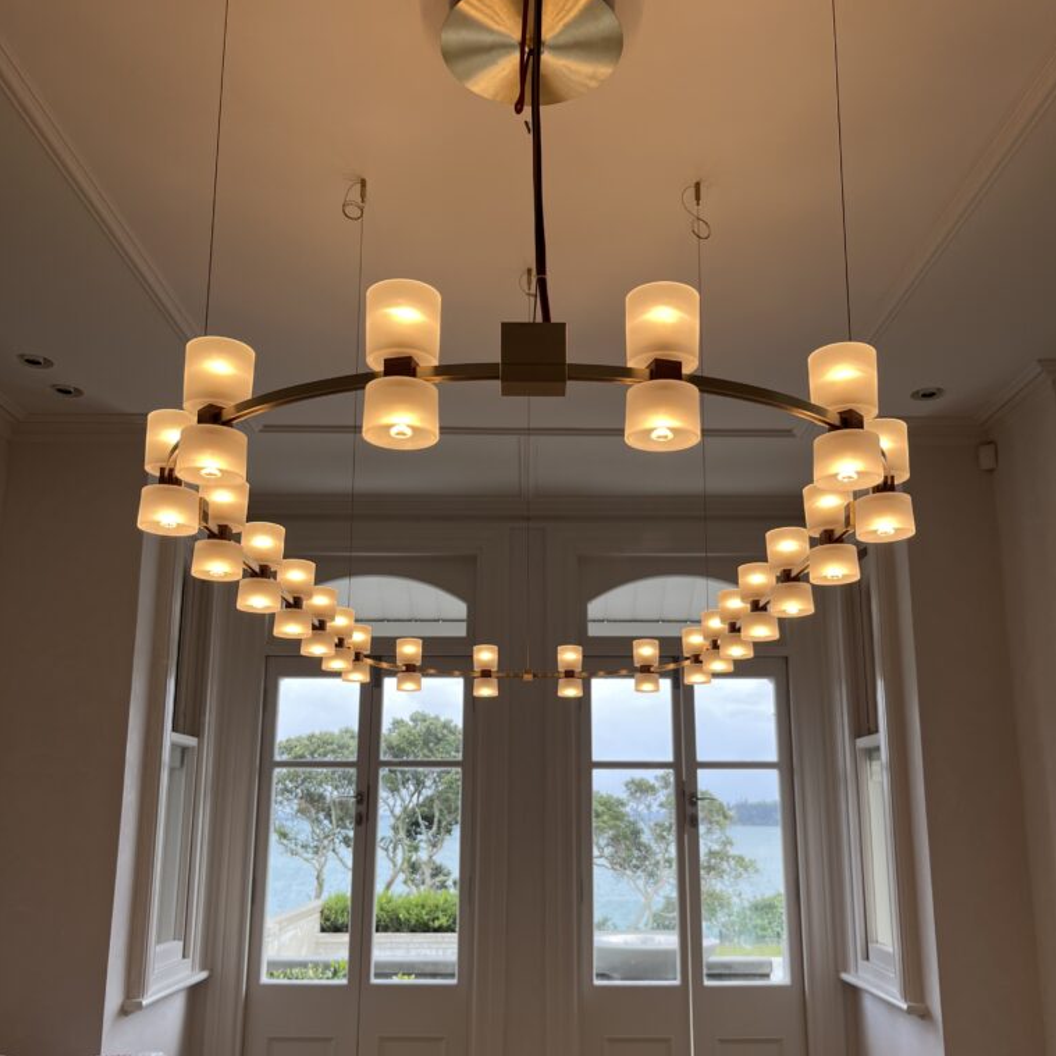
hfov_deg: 52.5
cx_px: 531
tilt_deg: +11.3
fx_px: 1070
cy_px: 590
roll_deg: -0.4
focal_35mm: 31
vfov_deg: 52.4
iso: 50
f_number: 1.6
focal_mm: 5.1
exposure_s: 1/369
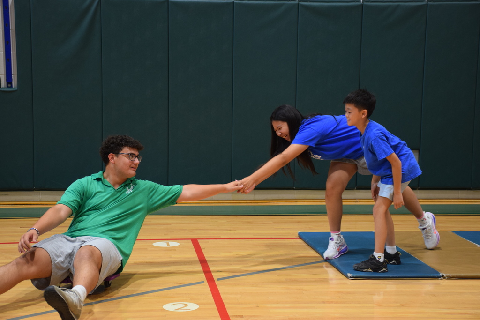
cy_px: 160
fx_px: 1000
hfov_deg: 27.0
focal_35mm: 75
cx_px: 240
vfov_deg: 18.2
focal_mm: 50
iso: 900
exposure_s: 1/60
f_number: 4.8
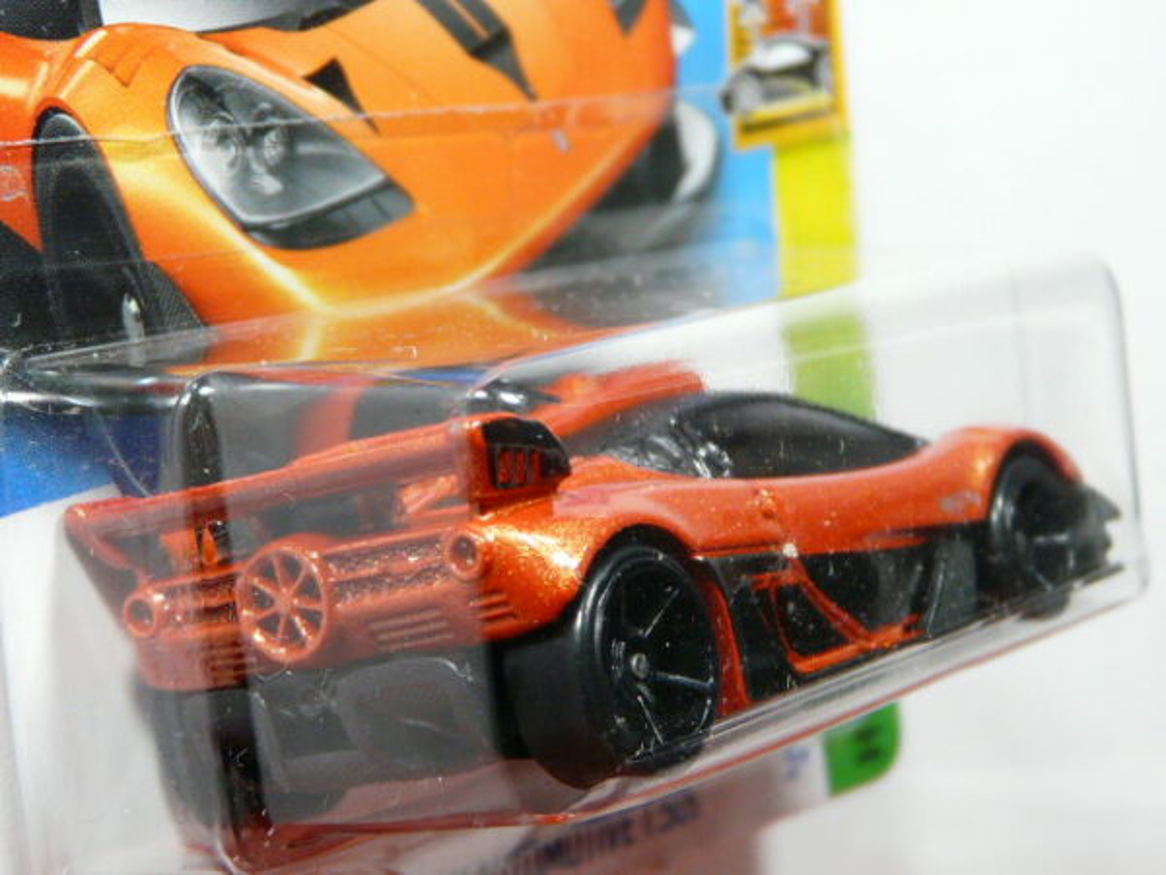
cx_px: 583
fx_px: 3267
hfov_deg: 20.2
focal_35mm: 97
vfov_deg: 15.2
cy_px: 438
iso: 160
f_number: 3.2
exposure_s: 1/50
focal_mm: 10
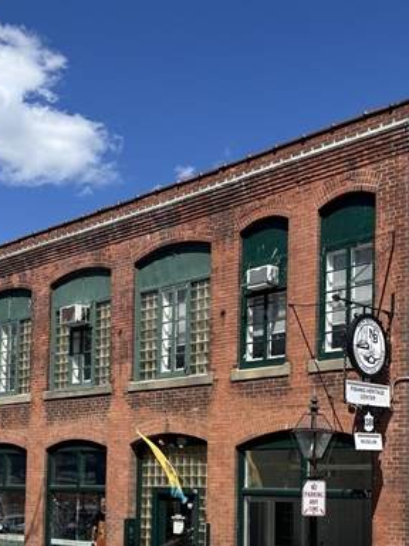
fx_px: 819
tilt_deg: +4.0
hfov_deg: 27.9
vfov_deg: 35.7
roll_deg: -1.2
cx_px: 253
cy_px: 432
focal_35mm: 52
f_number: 1.6
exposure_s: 1/3534
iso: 50
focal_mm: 5.96
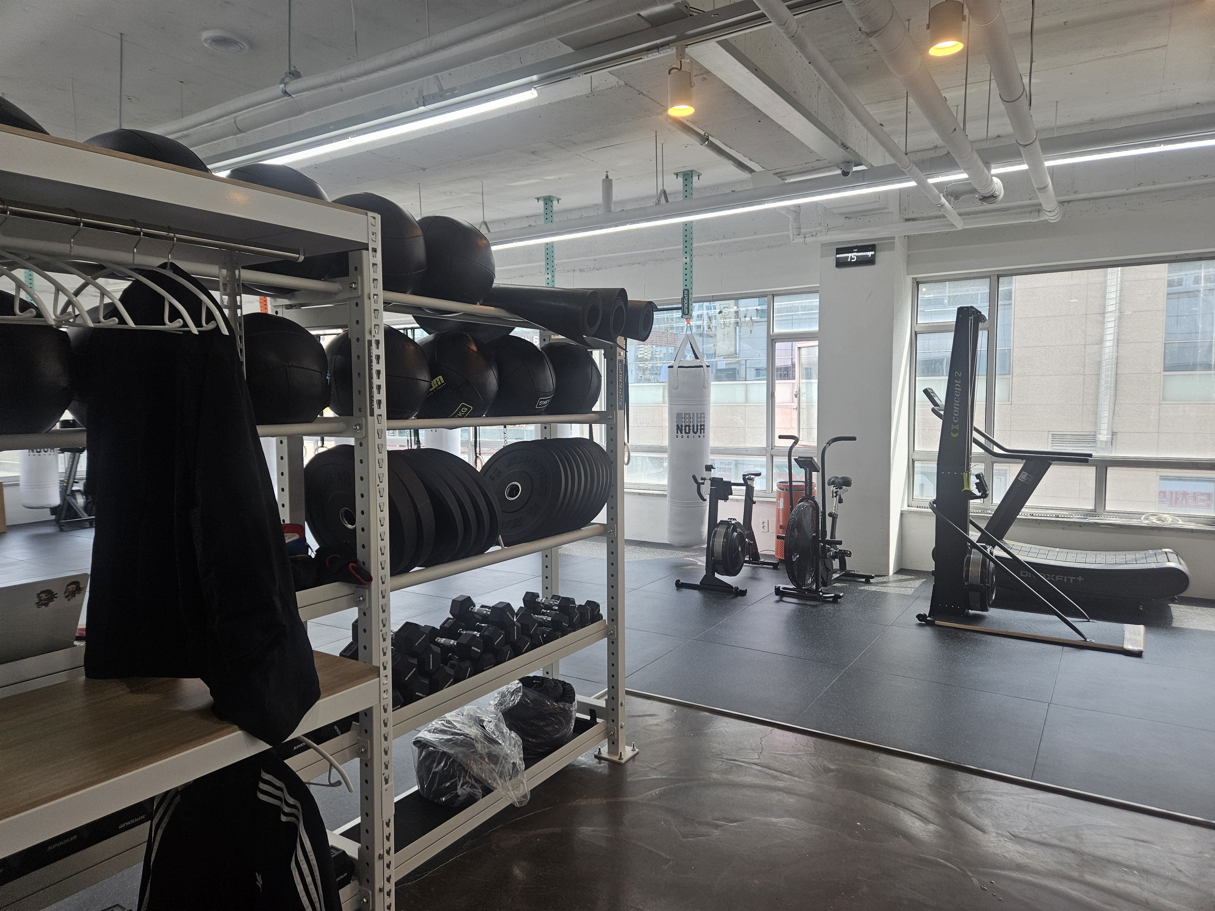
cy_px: 456
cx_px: 608
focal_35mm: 23
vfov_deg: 58.9
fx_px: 807
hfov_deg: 73.9
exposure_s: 1/180
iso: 40
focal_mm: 5.4
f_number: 1.8
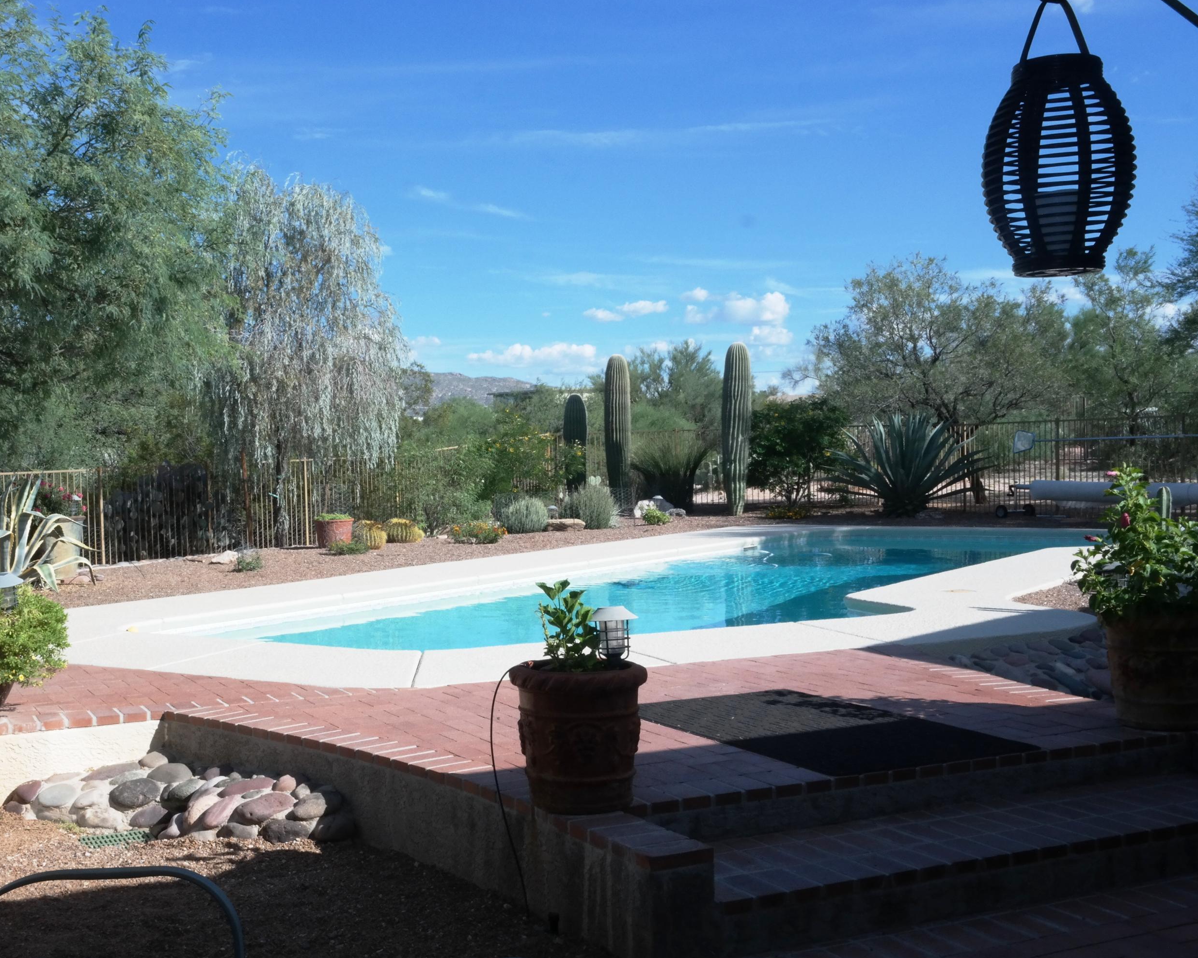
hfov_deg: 44.5
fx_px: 1454
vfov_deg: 36.5
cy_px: 480
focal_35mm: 41
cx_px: 478
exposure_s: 1/180
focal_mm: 24
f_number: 22
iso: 400
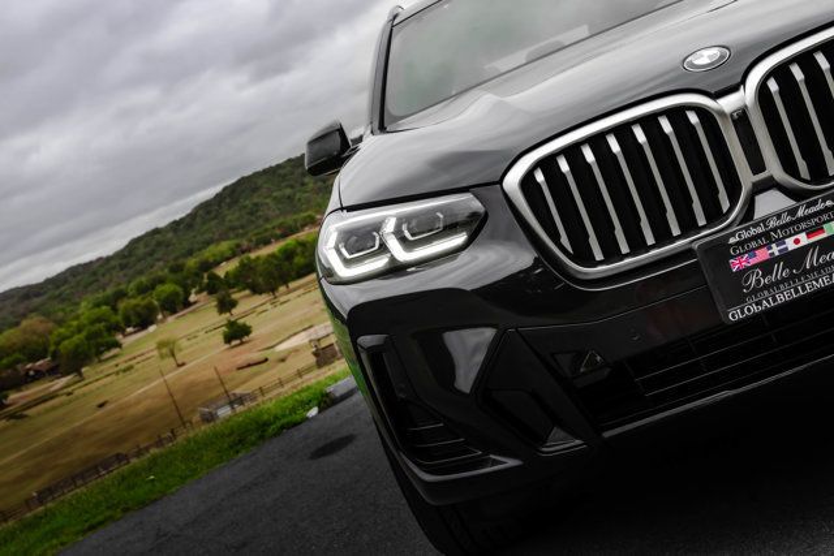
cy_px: 278
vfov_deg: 28.1
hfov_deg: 41.1
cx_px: 417
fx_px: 1112
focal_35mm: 48
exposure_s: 1/640
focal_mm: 48
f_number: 9
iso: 640
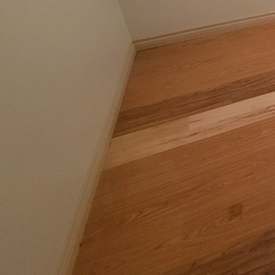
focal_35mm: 37
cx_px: 386
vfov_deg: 37.8
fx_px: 333
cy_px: -24
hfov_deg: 30.8
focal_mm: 2.2
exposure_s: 1/30
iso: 640
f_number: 2.2
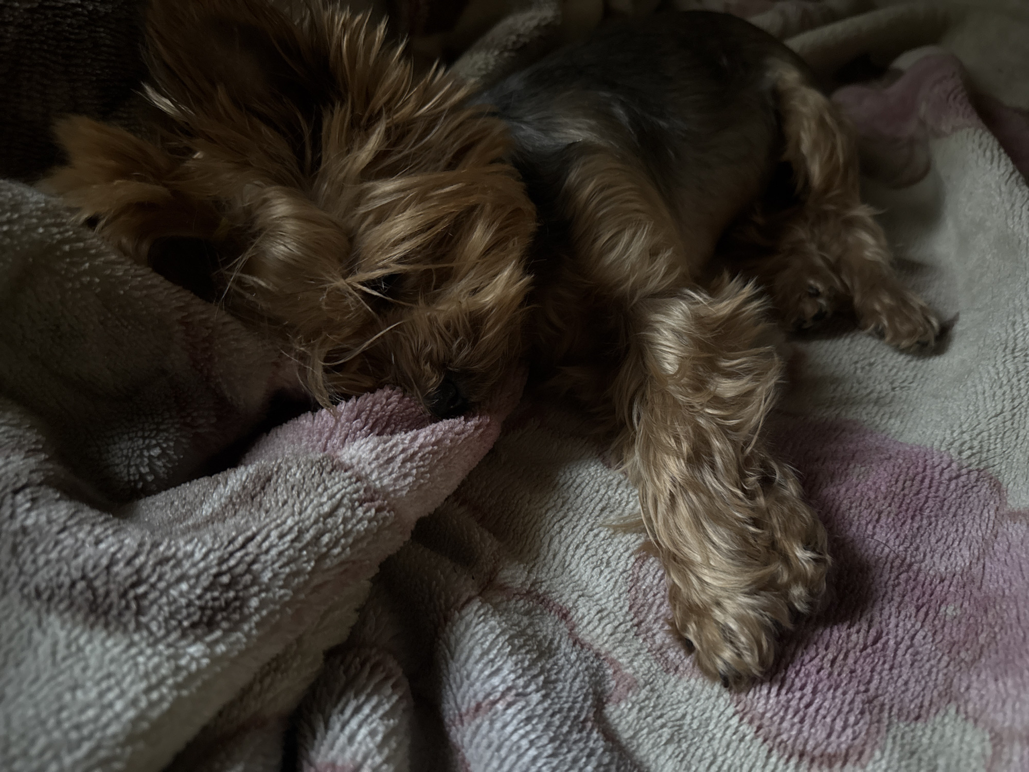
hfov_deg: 71.6
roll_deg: -4.5
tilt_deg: -40.6
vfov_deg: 56.8
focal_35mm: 24
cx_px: 514
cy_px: 386
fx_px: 713
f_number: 1.78
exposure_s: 1/29
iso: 1600
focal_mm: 6.76
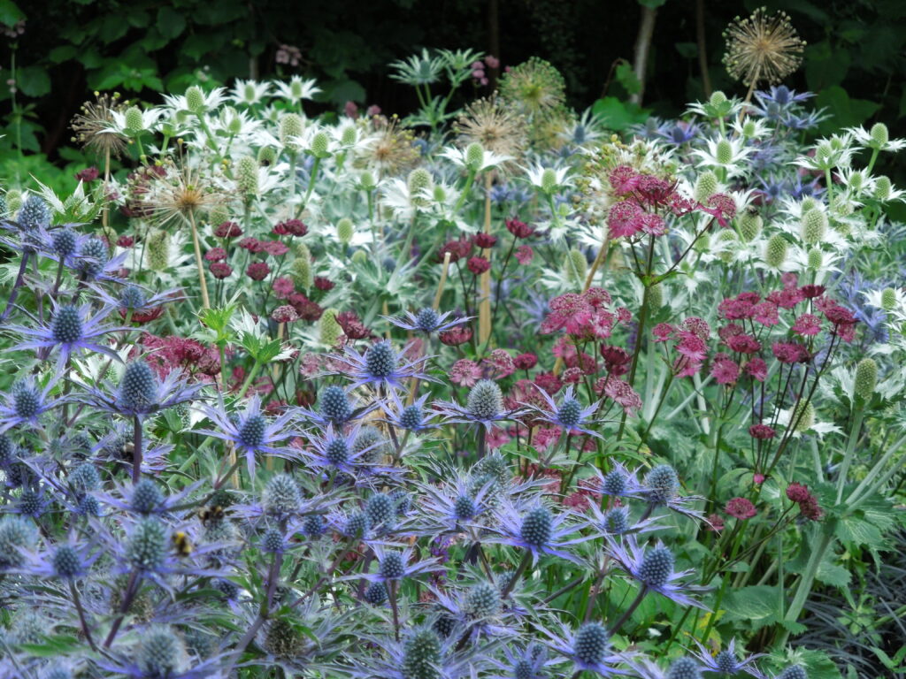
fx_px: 4449
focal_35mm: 170
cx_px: 453
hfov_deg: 11.6
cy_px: 340
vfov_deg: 8.7
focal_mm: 30.6
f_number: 5
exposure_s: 1/100
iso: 250
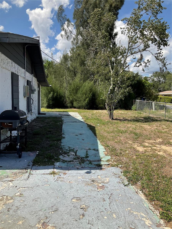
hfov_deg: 48.2
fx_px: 192
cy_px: 114
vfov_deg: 61.7
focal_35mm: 29
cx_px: 86
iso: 16
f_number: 1.8
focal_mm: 3
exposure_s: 1/1577
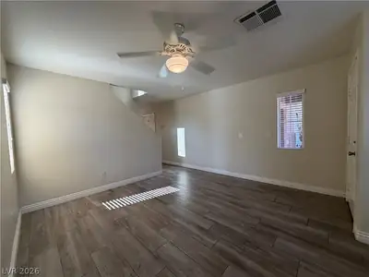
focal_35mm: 14
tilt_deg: -3.5
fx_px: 149
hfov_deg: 102.1
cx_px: 184
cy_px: 138
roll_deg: +3.0
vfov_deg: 85.7
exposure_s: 1/120
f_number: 2.2
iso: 80
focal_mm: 2.22
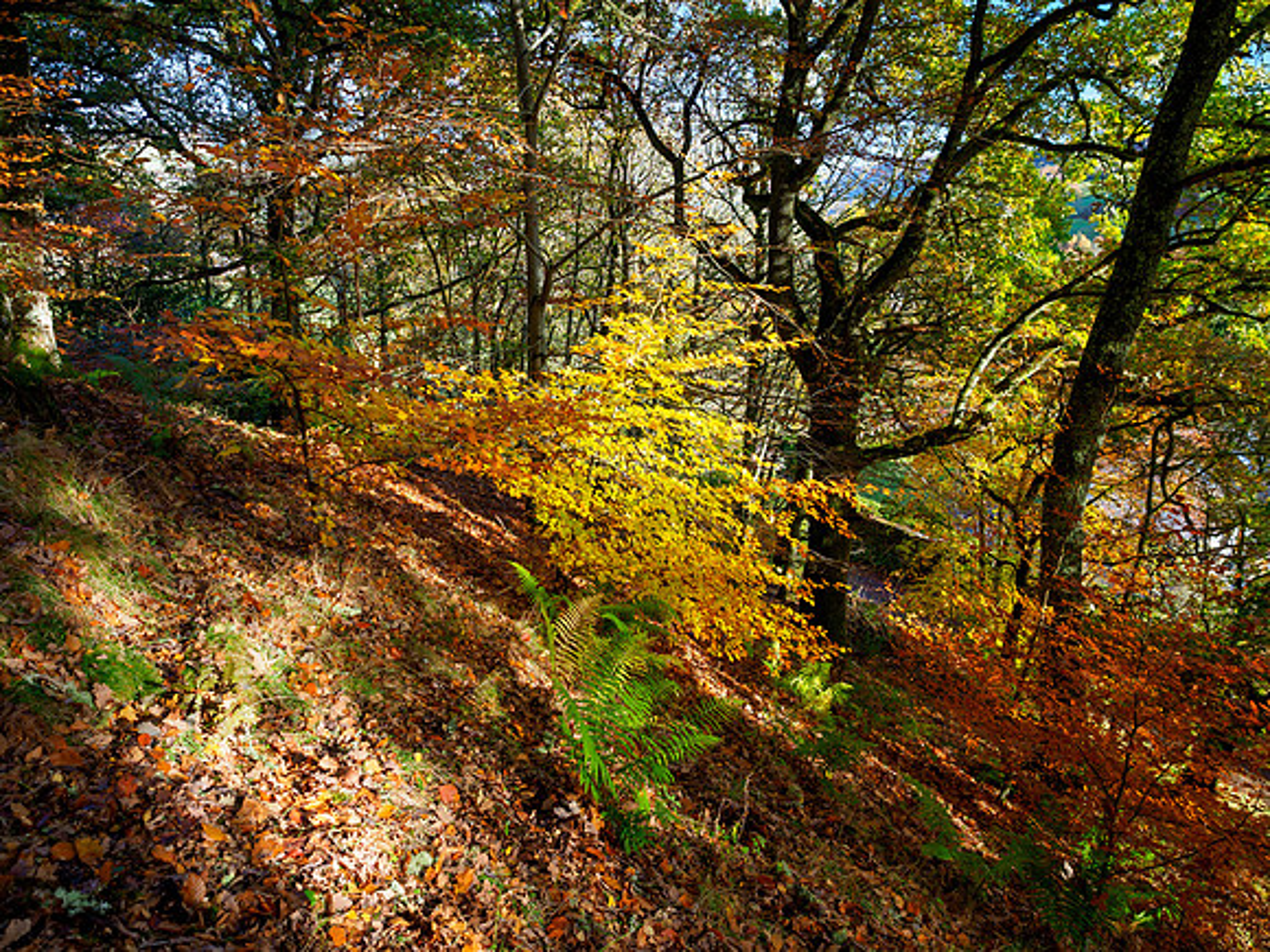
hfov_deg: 71.6
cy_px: 476
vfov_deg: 56.8
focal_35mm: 24
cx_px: 635
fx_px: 881
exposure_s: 1/50
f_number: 4
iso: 200
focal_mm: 12
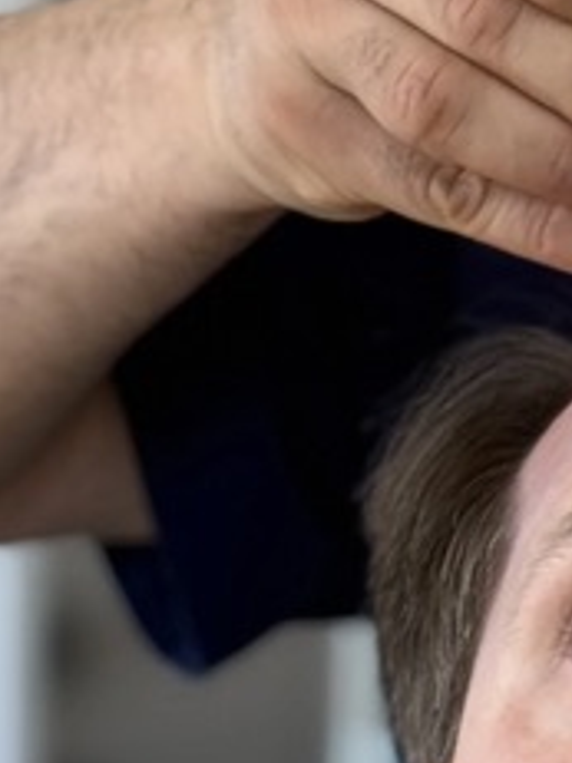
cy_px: 410
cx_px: 1111
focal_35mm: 249
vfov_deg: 8.0
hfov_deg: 5.8
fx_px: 5491
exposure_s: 1/100
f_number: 1.78
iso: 64
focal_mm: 6.76
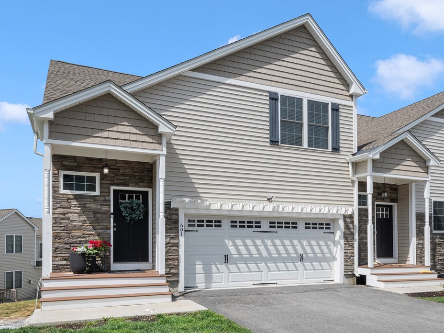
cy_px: 169
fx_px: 346
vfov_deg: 51.4
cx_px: 227
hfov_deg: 65.3
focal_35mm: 27
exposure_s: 1/200
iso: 400
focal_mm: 16
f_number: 14
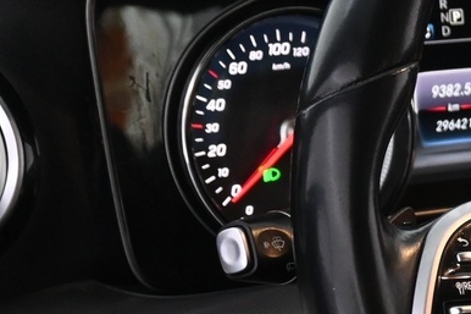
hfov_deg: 12.9
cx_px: 711
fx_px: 1975
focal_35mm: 151
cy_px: 406
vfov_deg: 8.9
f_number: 4.2
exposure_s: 1/40
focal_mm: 24
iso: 1600
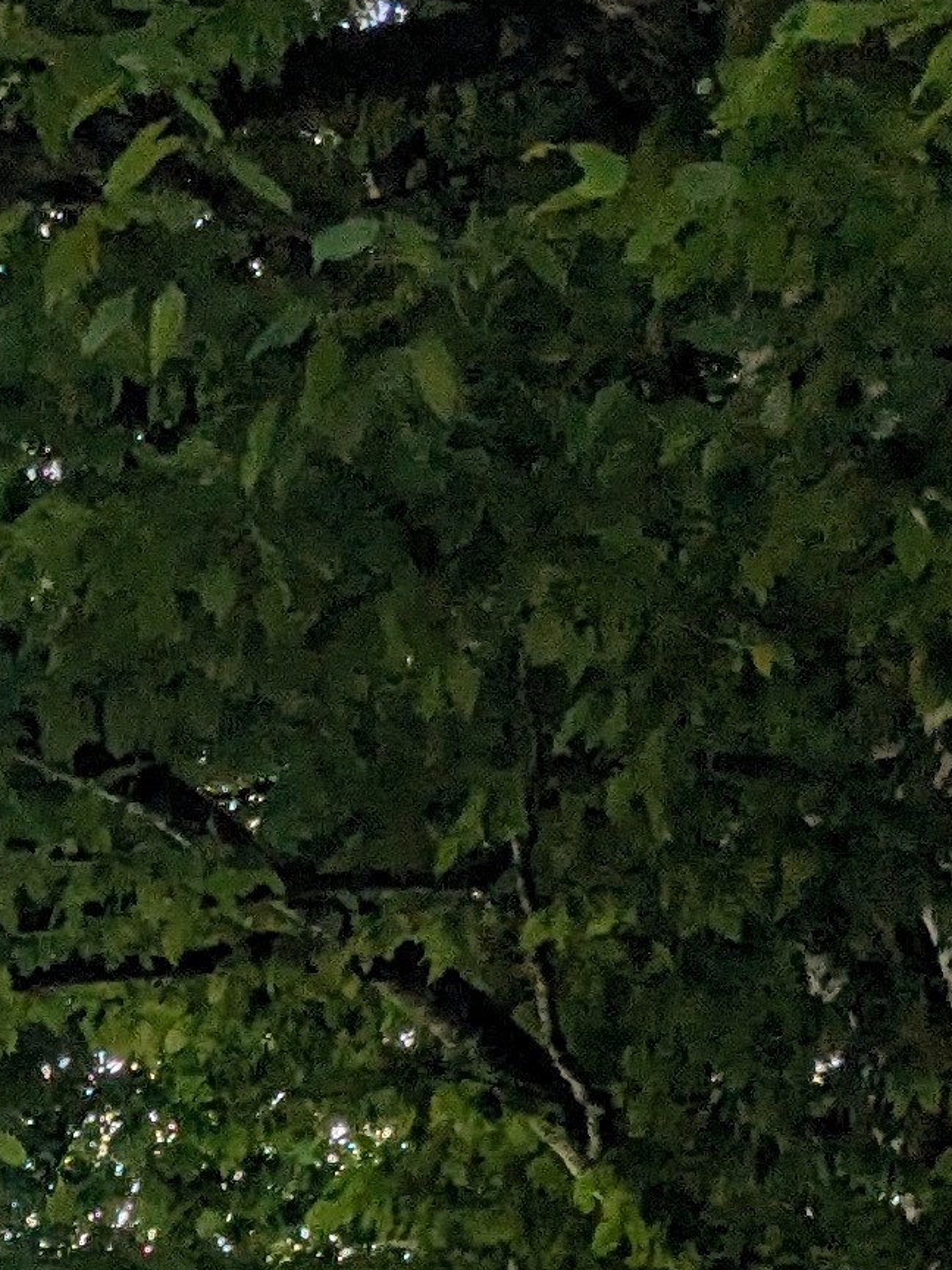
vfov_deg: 15.3
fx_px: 4620
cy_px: 1367
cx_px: -870
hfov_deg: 10.9
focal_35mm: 126
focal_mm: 4.38
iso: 49
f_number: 1.73
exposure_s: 1/2597
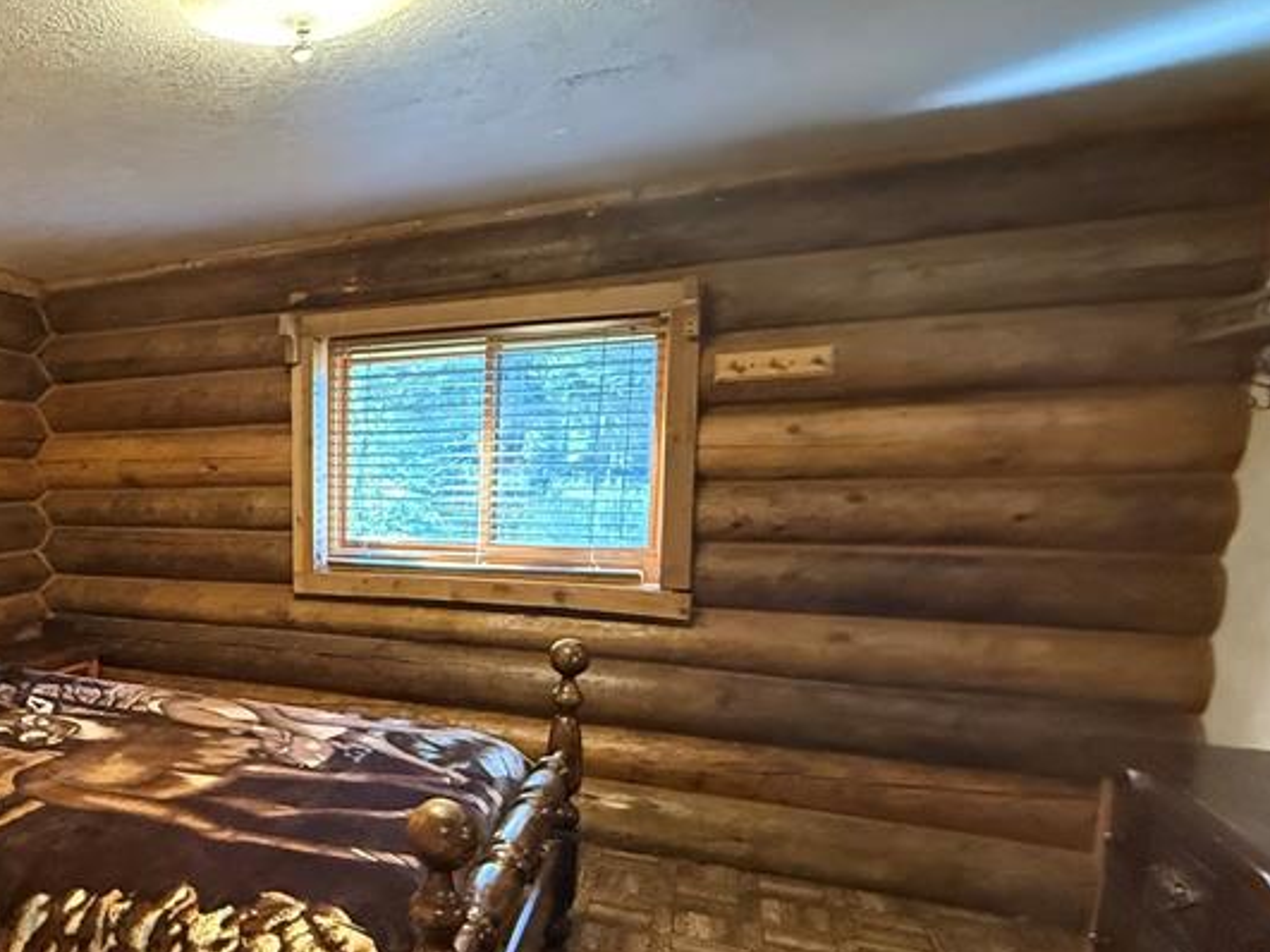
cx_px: 65
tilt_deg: -6.8
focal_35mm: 27
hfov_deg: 54.3
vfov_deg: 50.9
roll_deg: +0.4
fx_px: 990
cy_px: 584
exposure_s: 1/60
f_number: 2.2
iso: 1000
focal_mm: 2.22
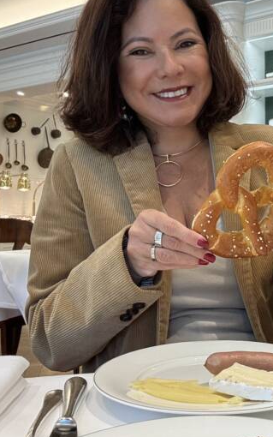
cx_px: 231
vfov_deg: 46.1
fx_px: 512
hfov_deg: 29.0
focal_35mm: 43
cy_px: 189
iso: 64
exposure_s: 1/62
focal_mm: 2.69
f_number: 1.9
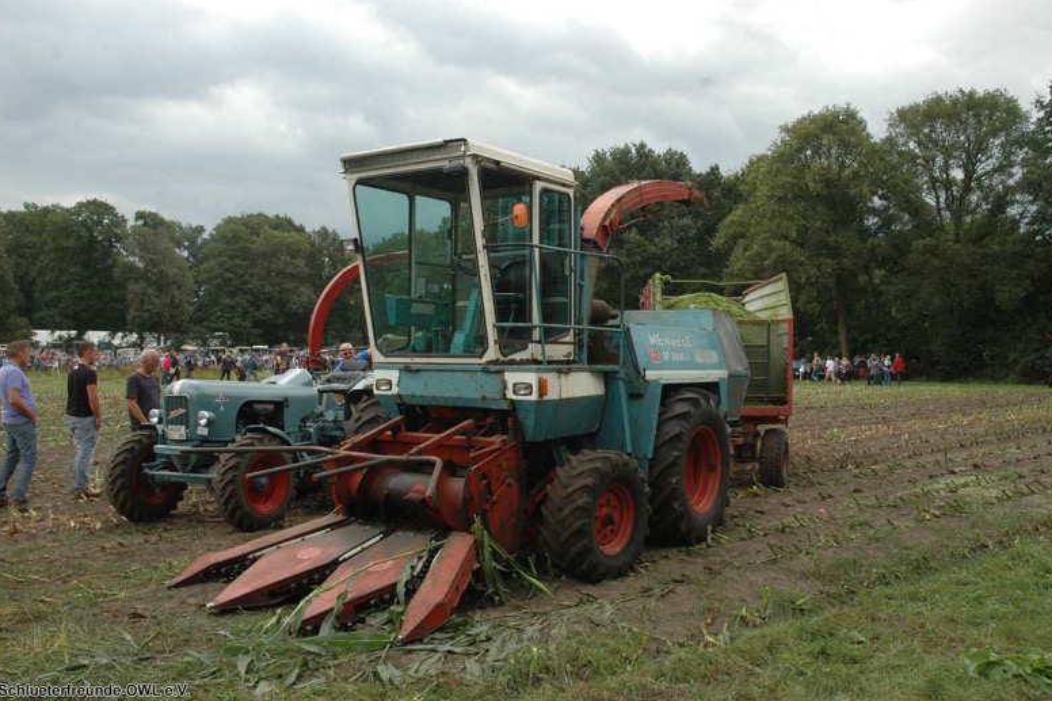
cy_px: 346
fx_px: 993
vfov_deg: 38.9
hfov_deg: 55.8
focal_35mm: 34
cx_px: 530
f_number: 7.1
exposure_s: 1/200
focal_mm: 22
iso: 400
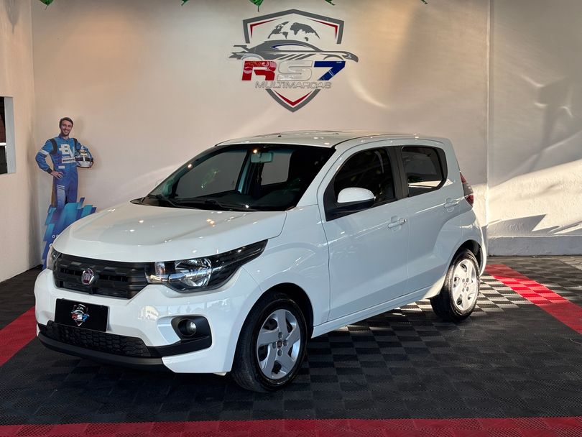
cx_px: 291
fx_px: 875
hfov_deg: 36.8
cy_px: 218
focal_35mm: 52
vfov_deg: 28.0
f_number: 1.6
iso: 32
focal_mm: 5.96
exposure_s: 1/303
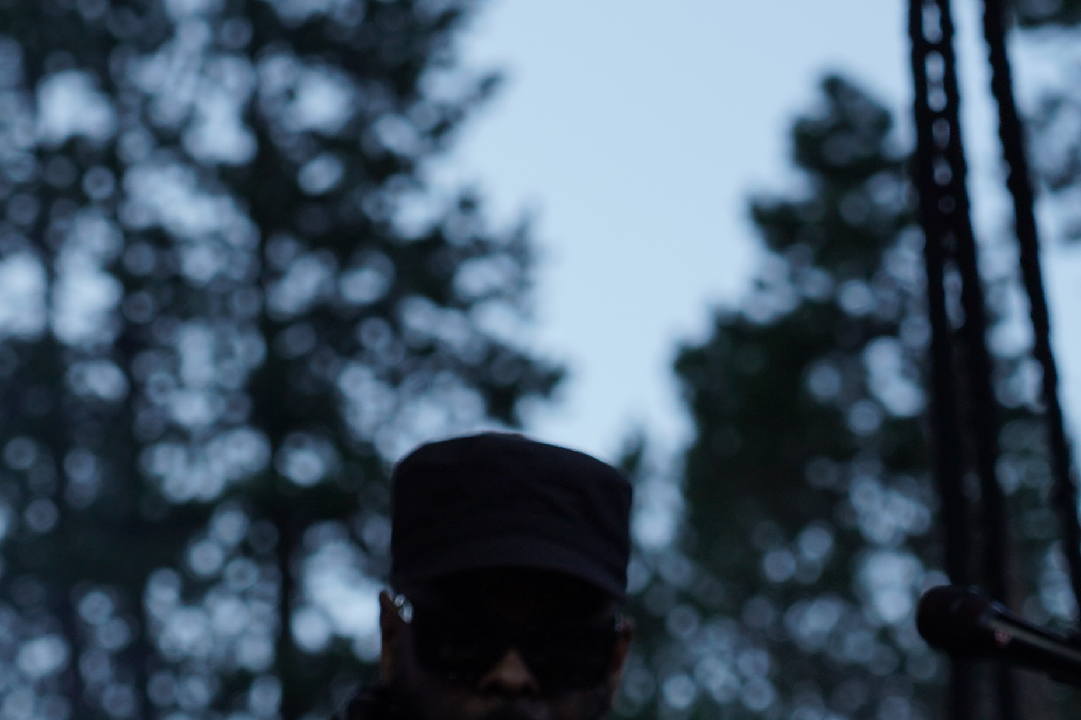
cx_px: -51
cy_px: 181
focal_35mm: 340
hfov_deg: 6.0
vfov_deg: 4.0
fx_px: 10208
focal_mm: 105
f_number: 5.6
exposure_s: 1/250
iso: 100
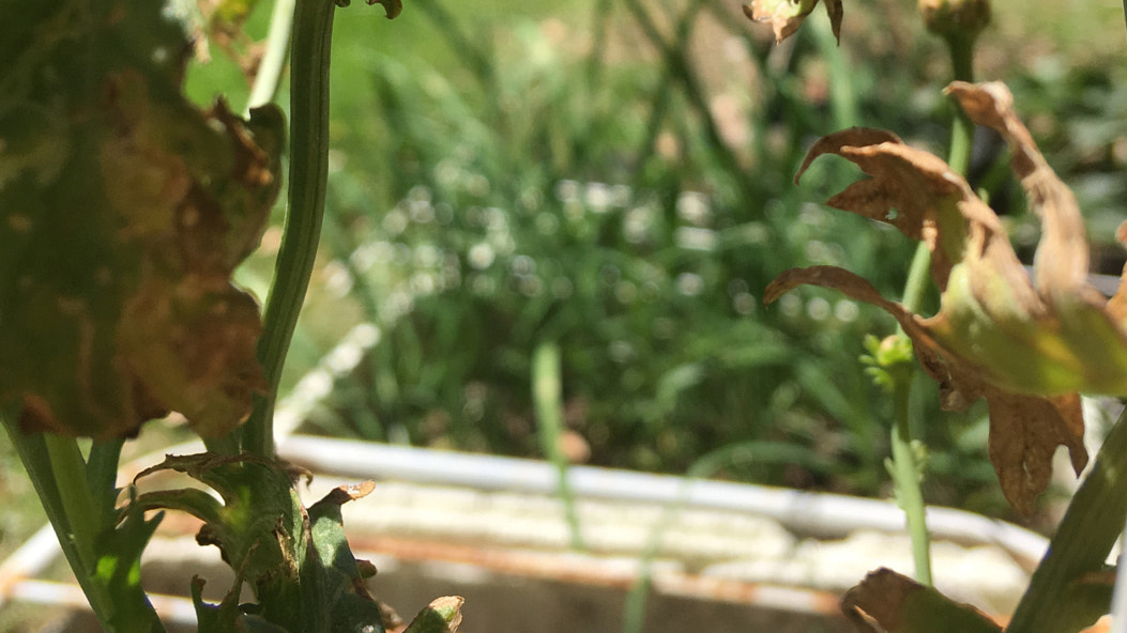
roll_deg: +5.1
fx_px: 1434
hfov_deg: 42.9
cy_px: 107
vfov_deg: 24.4
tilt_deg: -15.0
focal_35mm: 48
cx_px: 608
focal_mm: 4.15
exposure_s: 1/1425
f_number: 2.2
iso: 25
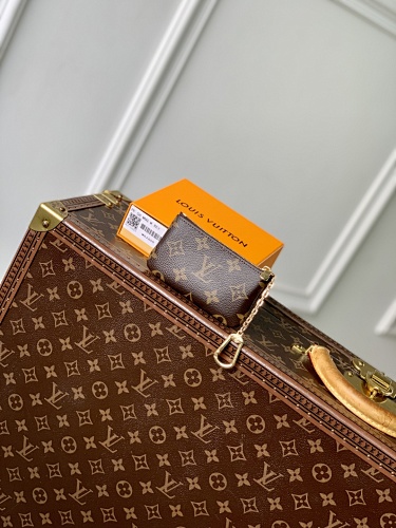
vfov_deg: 36.8
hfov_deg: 28.0
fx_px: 793
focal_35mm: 52
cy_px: 264
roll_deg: -29.9
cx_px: 198
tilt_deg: -18.2
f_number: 2.4
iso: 32
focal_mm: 6
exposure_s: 1/122
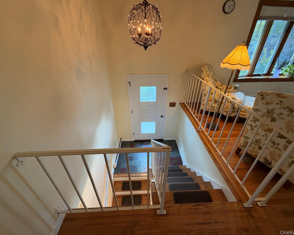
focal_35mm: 15
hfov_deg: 96.8
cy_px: 115
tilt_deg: -29.8
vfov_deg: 84.0
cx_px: 151
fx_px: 131
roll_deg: -0.2
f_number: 2.2
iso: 320
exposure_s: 1/60
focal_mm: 2.22
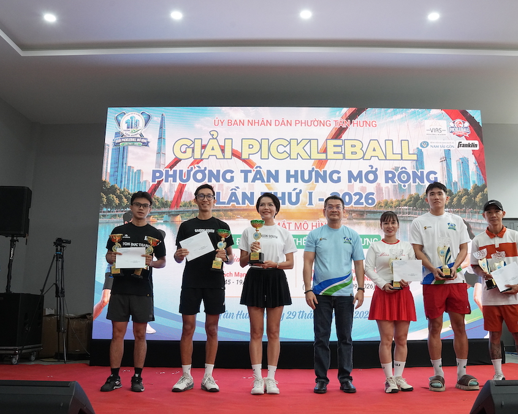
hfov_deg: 52.7
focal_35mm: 34
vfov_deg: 43.3
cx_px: 293
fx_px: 522
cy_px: 206
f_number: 10
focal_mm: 29.9
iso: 4000
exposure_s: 1/100
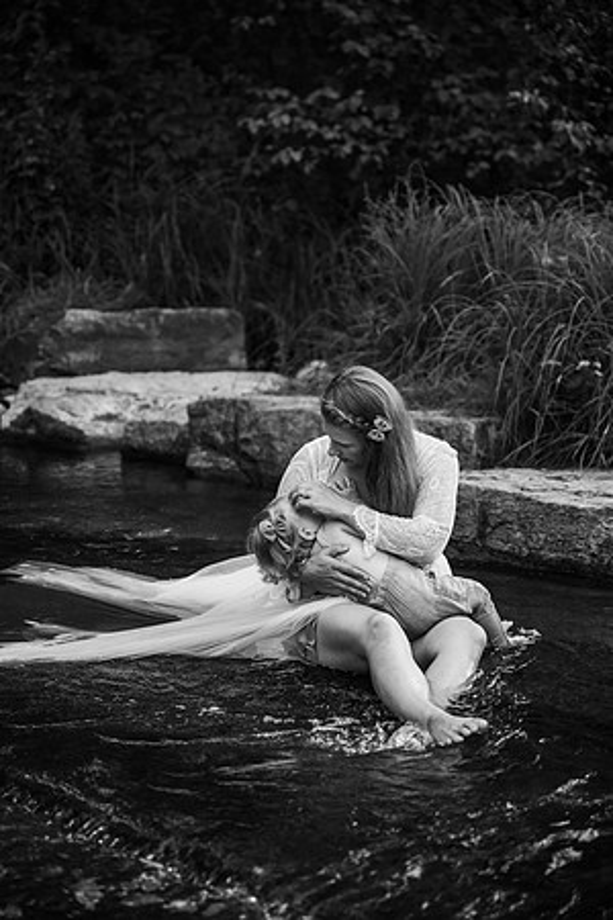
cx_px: 306
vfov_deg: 28.8
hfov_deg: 19.5
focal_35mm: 70
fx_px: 1788
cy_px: 460
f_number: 2.8
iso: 500
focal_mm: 70
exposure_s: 1/1000
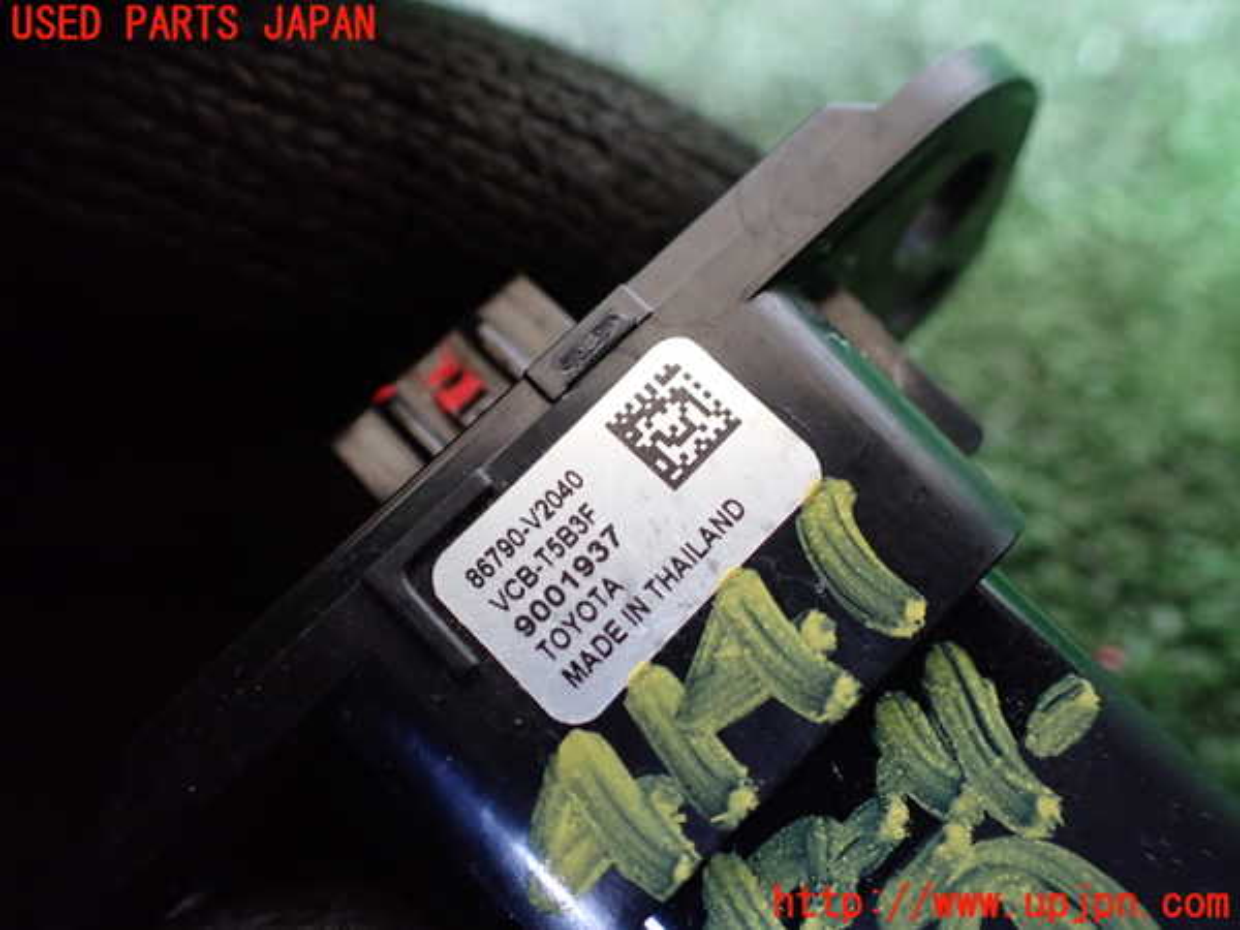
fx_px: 1075
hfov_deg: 60.0
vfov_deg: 46.8
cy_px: 465
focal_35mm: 30
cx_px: 620
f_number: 2.3
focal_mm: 5.4
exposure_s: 1/50
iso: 800
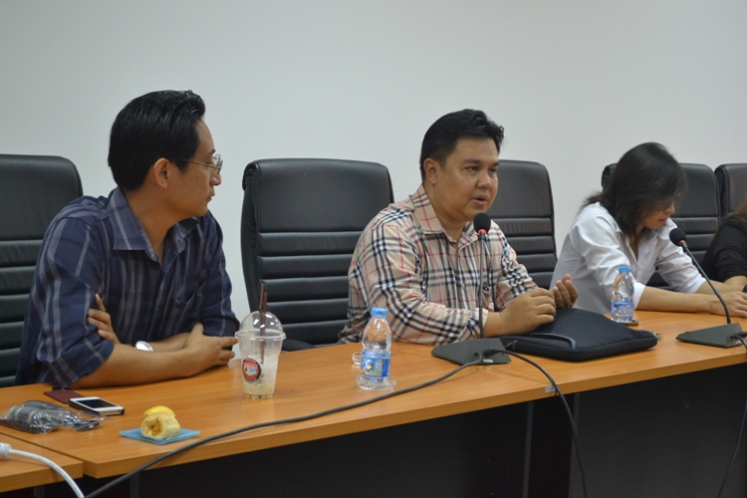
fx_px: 1494
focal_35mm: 72
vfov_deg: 18.9
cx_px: 374
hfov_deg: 28.1
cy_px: 249
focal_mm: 48
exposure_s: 1/30
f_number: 5.3
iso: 1000
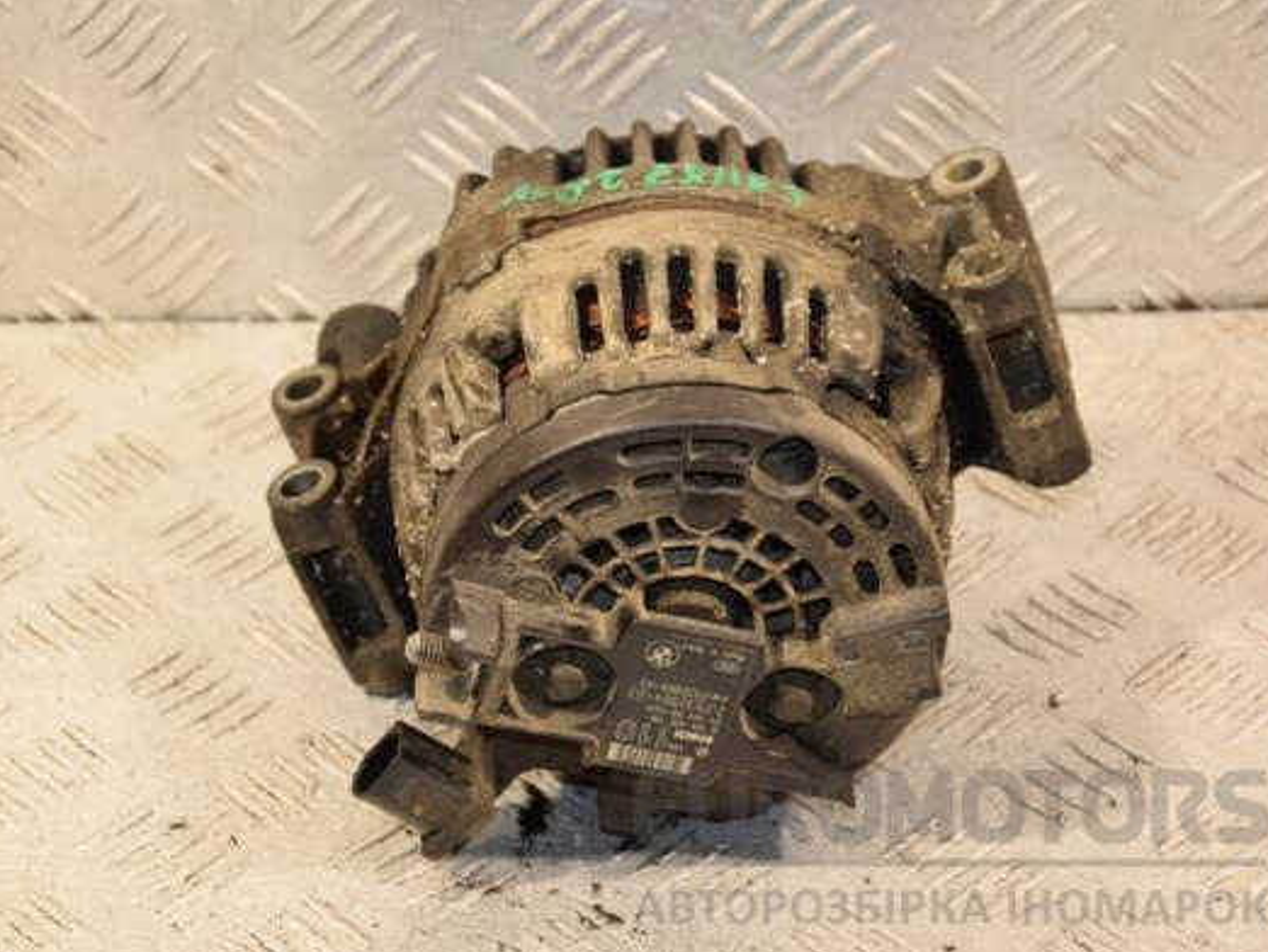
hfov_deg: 17.0
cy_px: 483
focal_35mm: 116
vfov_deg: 12.8
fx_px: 4251
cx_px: 588
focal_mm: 70
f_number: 5.3
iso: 800
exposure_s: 1/125
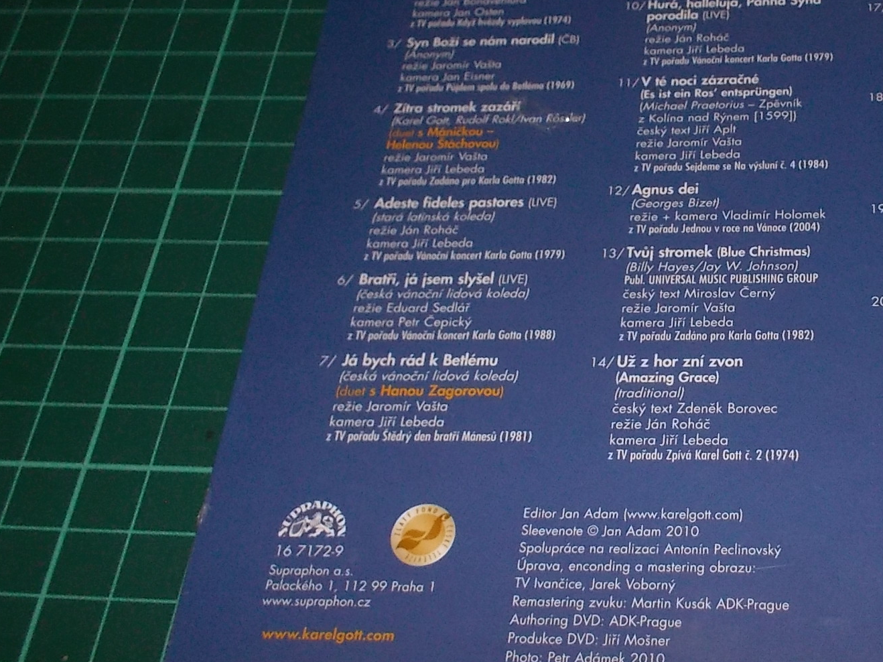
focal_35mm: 50
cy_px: 310
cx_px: 720
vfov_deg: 29.1
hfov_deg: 36.7
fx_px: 1275
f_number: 3.3
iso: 200
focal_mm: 4.1
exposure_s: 1/30
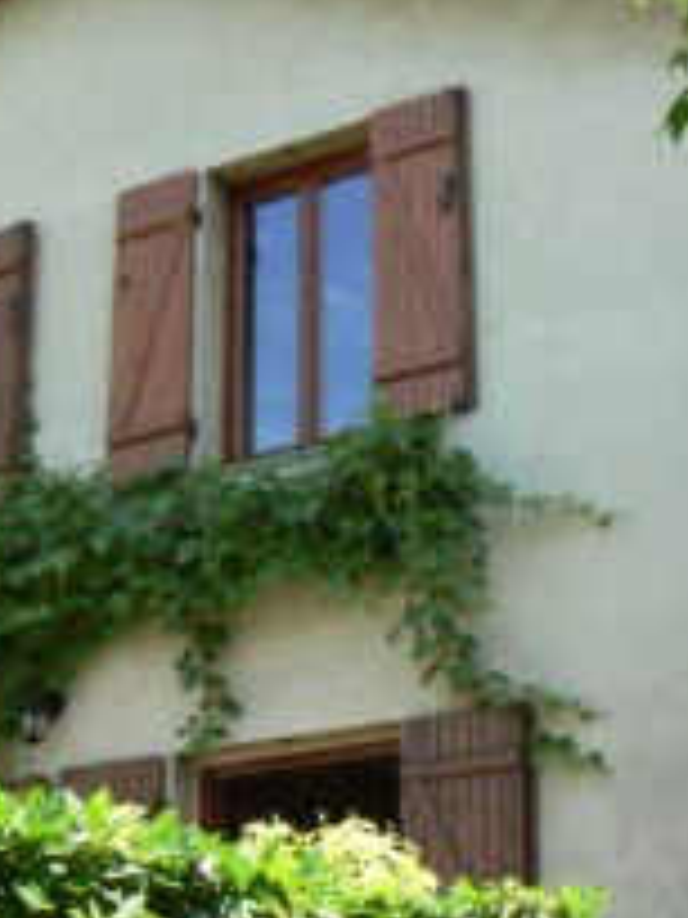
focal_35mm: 79
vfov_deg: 24.7
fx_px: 2094
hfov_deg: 18.6
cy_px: 562
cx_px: 256
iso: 400
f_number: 5.6
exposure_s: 1/320
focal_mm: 6
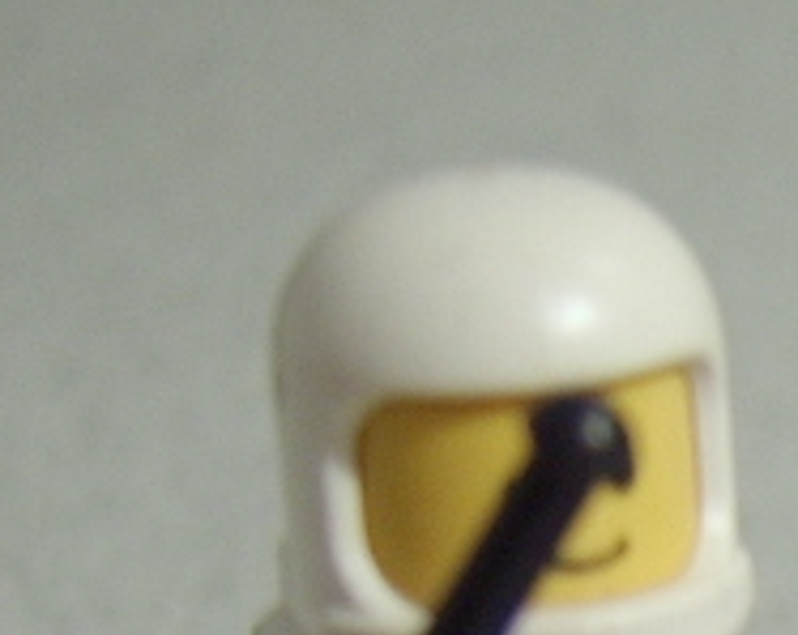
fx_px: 3914
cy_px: 1359
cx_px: 1579
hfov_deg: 10.7
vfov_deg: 8.7
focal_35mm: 166
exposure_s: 1/12
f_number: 2.7
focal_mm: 8.13
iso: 100
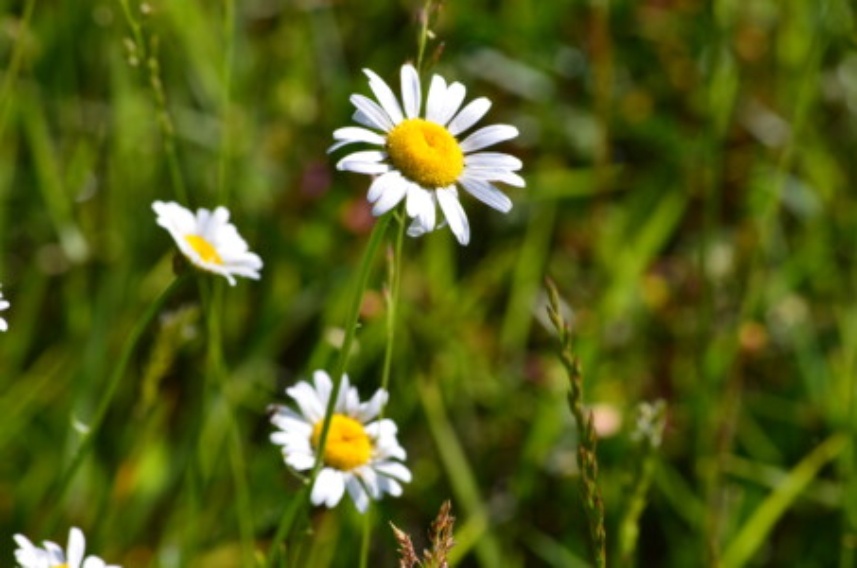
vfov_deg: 4.6
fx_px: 7127
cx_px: 428
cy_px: 284
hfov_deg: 6.9
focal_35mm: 300
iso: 200
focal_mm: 200
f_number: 10
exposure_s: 1/250
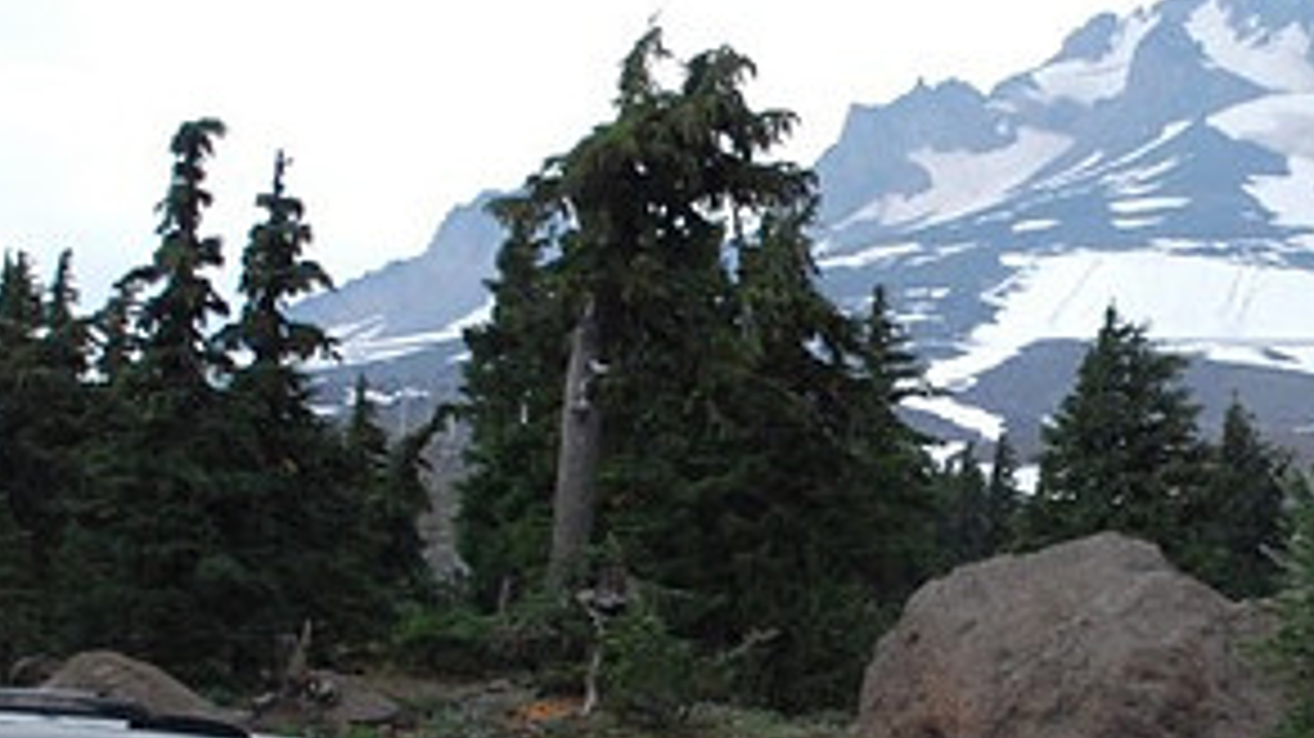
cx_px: 1134
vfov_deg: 12.4
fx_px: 3380
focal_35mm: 97
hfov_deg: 21.6
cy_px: 637
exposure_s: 1/3200
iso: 1600
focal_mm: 31
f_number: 4.2
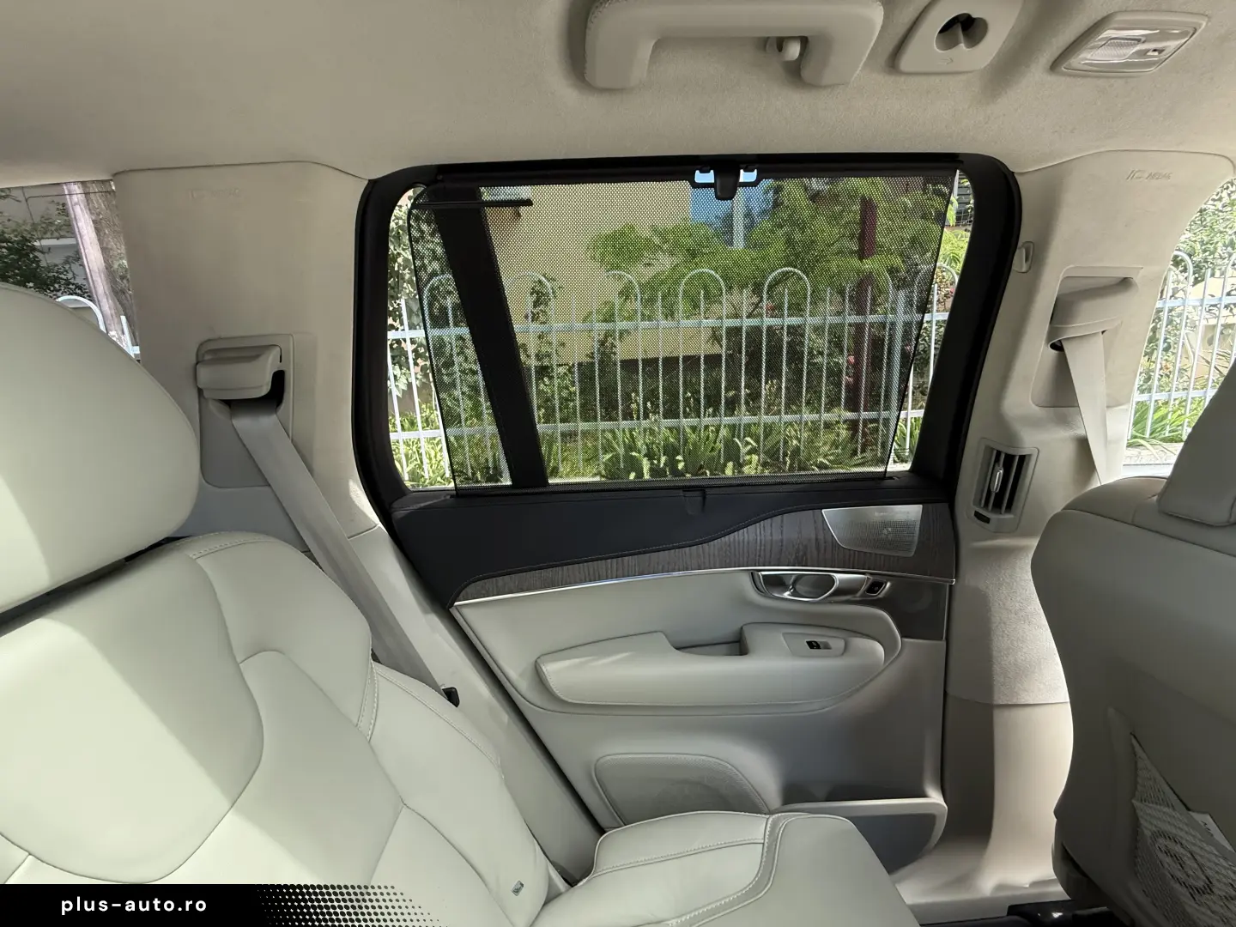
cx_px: 618
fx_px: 500
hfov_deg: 102.1
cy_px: 464
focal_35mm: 14
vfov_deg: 85.7
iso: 200
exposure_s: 1/99
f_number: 2.2
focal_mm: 2.22
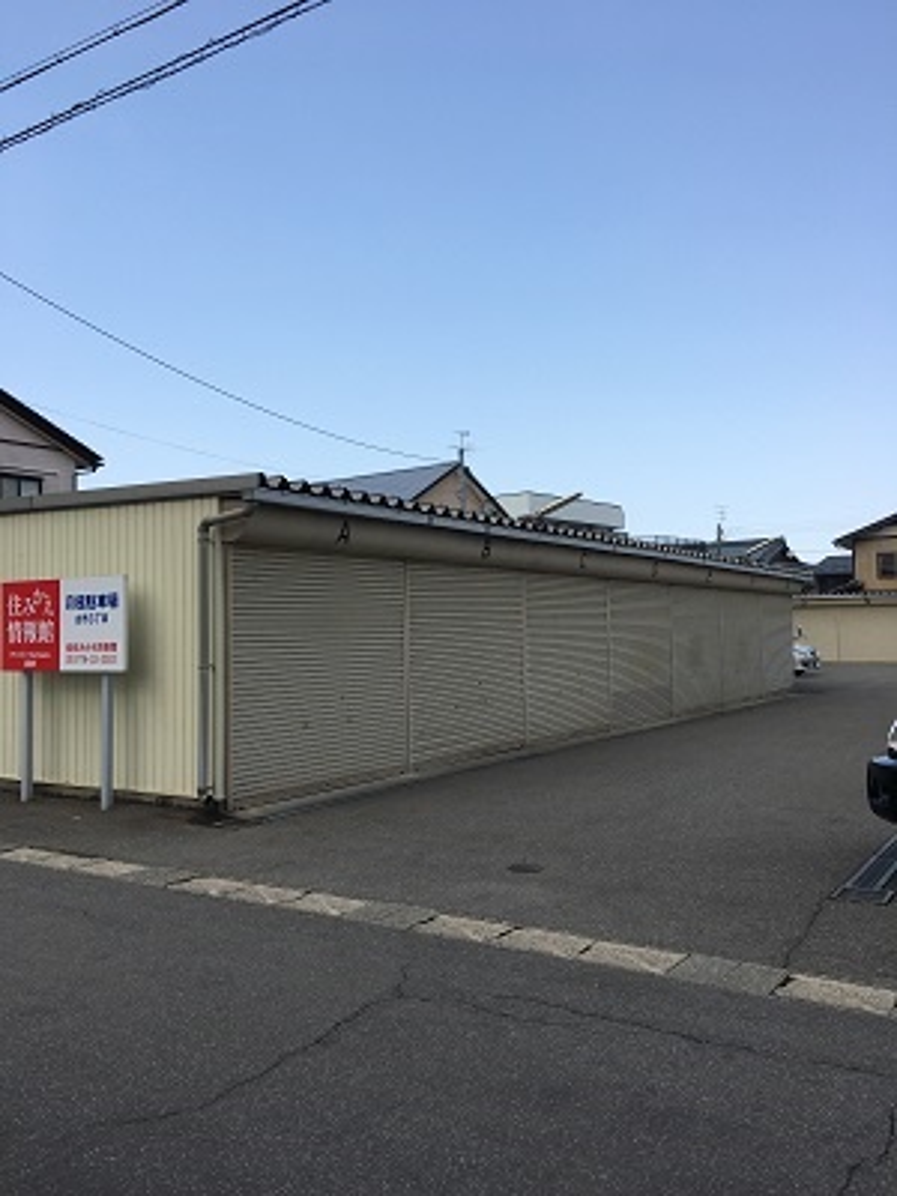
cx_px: 448
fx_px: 1002
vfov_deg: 61.7
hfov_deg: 48.2
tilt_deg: +1.8
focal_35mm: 29
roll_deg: +1.2
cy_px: 598
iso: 25
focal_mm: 4.15
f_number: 2.2
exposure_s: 1/1148
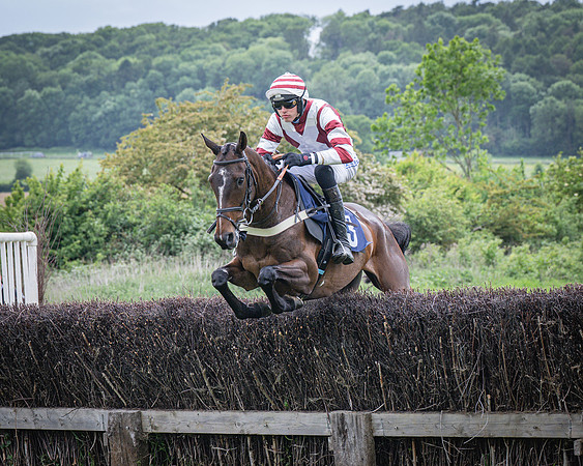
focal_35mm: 133
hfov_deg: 14.4
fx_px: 2298
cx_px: 222
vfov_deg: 11.6
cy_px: 218
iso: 400
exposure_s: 1/1600
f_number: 3.5
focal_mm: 70
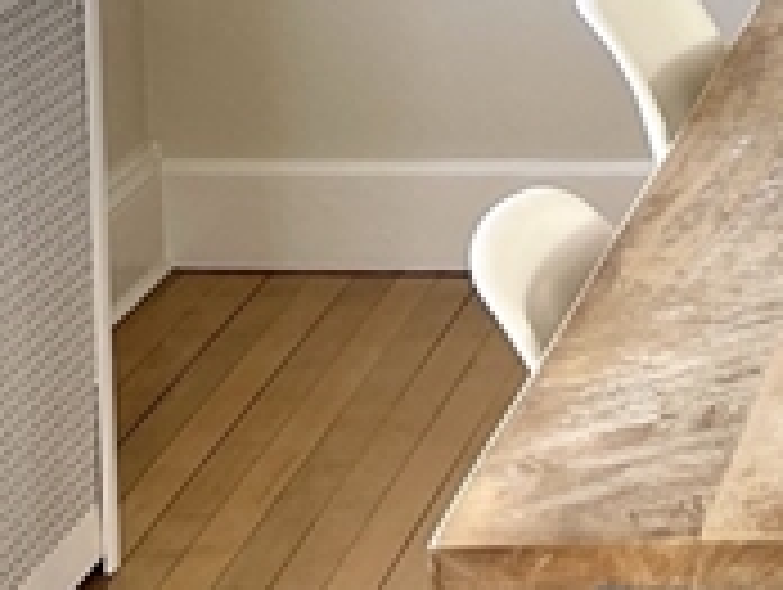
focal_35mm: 147
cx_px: 1350
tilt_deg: -8.3
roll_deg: +0.1
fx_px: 3330
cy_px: -261
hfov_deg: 12.4
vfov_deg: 9.8
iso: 50
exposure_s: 1/121
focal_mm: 5.1
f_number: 1.6
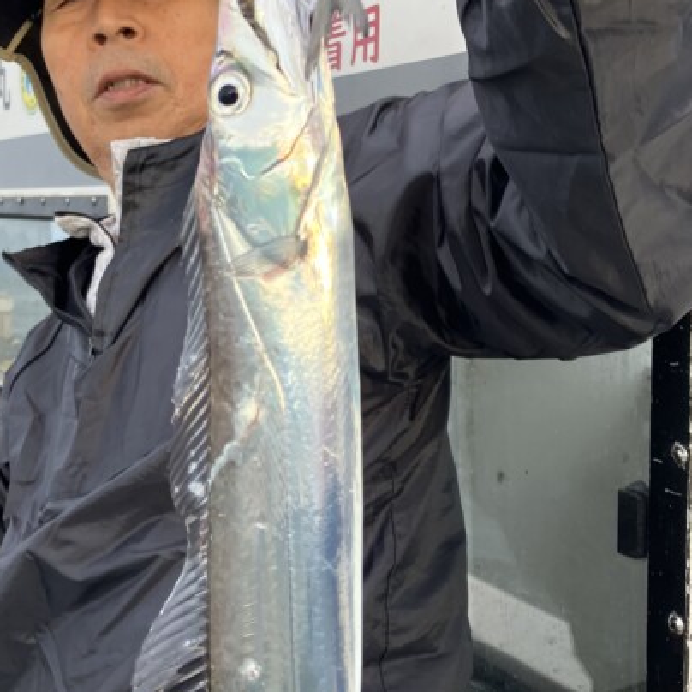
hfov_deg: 34.2
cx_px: 206
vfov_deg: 34.7
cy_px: 329
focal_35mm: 49
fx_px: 1108
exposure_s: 1/121
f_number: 1.8
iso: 25
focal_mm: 3.99
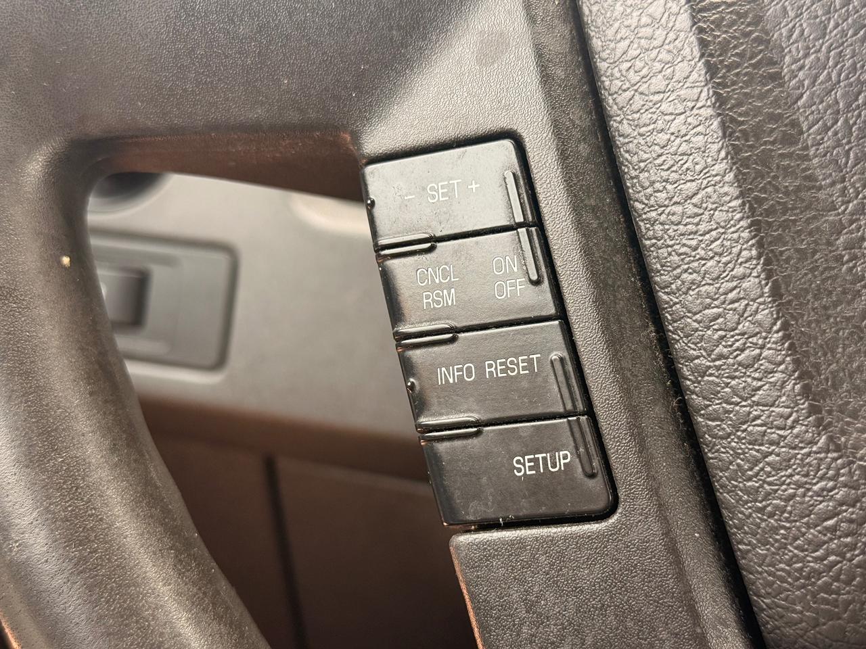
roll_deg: -3.8
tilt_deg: -15.7
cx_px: 433
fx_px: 1201
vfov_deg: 30.3
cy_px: 324
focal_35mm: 48
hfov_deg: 39.7
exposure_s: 1/242
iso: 160
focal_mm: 6.76
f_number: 1.78
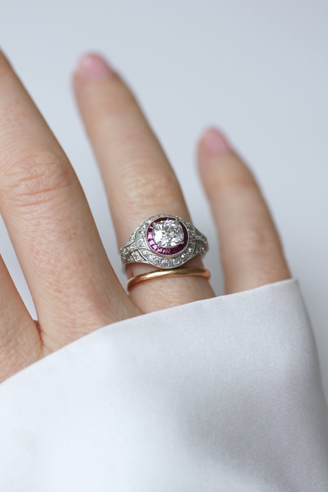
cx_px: 164
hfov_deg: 13.0
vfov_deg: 19.5
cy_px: 246
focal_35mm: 105
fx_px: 1435
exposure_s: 1/125
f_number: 3.5
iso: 200
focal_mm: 70
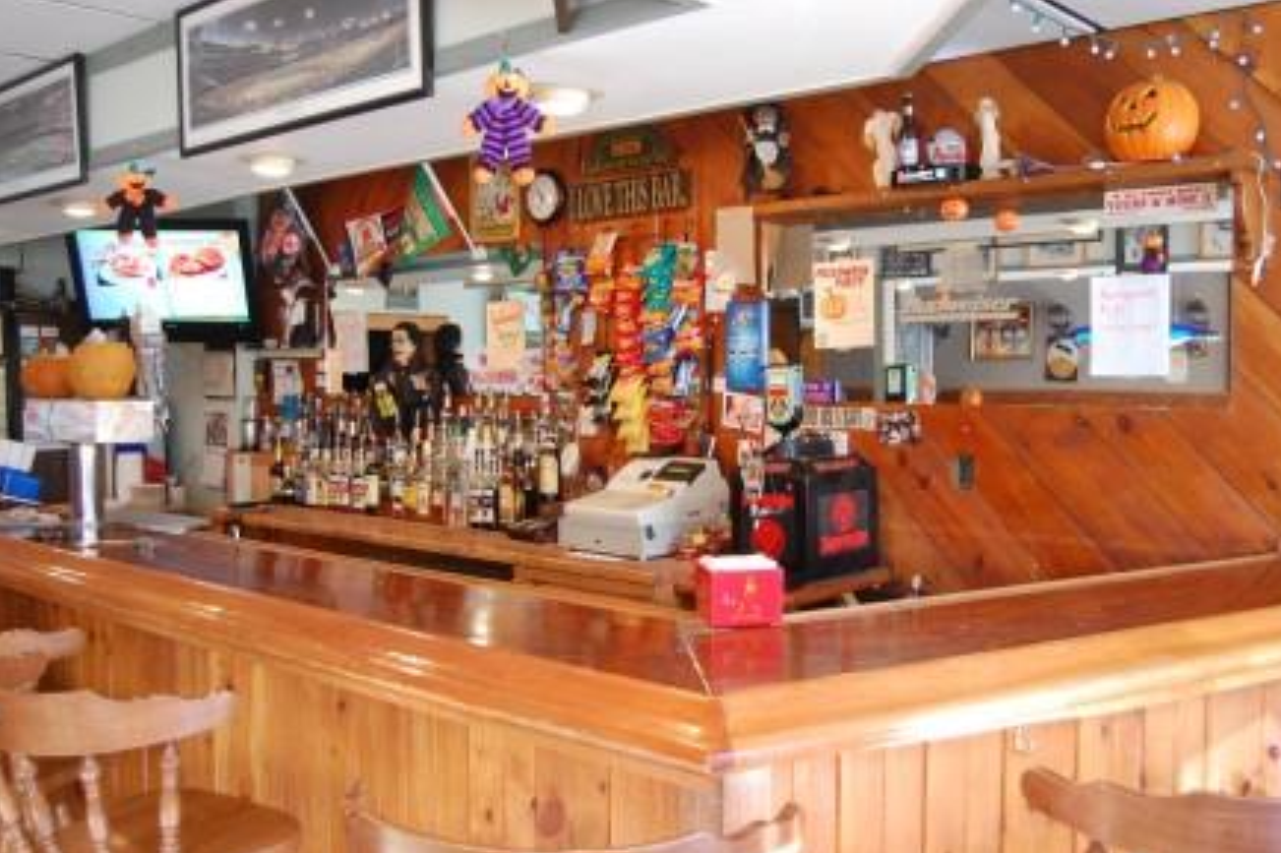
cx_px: 652
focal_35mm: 34
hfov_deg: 55.8
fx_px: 1209
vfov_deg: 38.9
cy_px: 432
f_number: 3.8
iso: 640
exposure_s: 1/30
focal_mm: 22
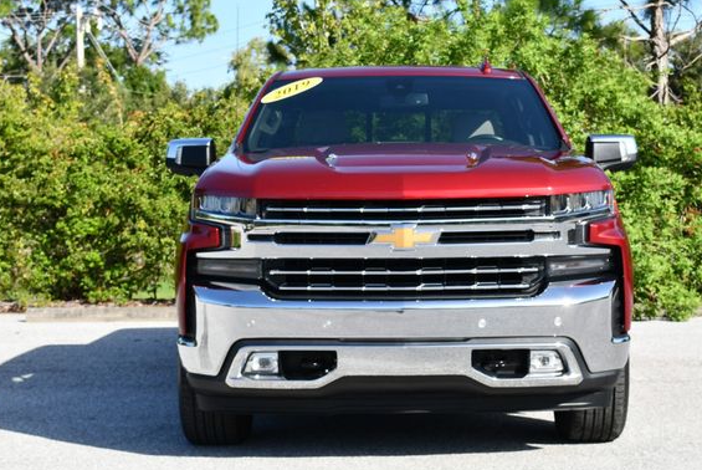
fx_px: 1503
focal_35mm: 77
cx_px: 385
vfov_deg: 17.8
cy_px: 235
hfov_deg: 26.3
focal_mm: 34
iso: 200
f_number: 8
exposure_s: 1/250
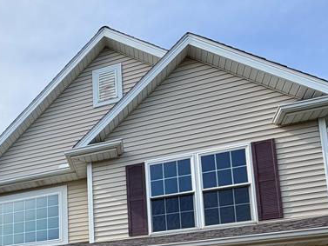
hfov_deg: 44.3
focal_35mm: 38
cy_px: 313
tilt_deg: +9.2
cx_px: 30
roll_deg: -0.1
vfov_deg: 30.5
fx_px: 360
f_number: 2.2
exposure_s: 1/644
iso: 40
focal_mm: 2.22
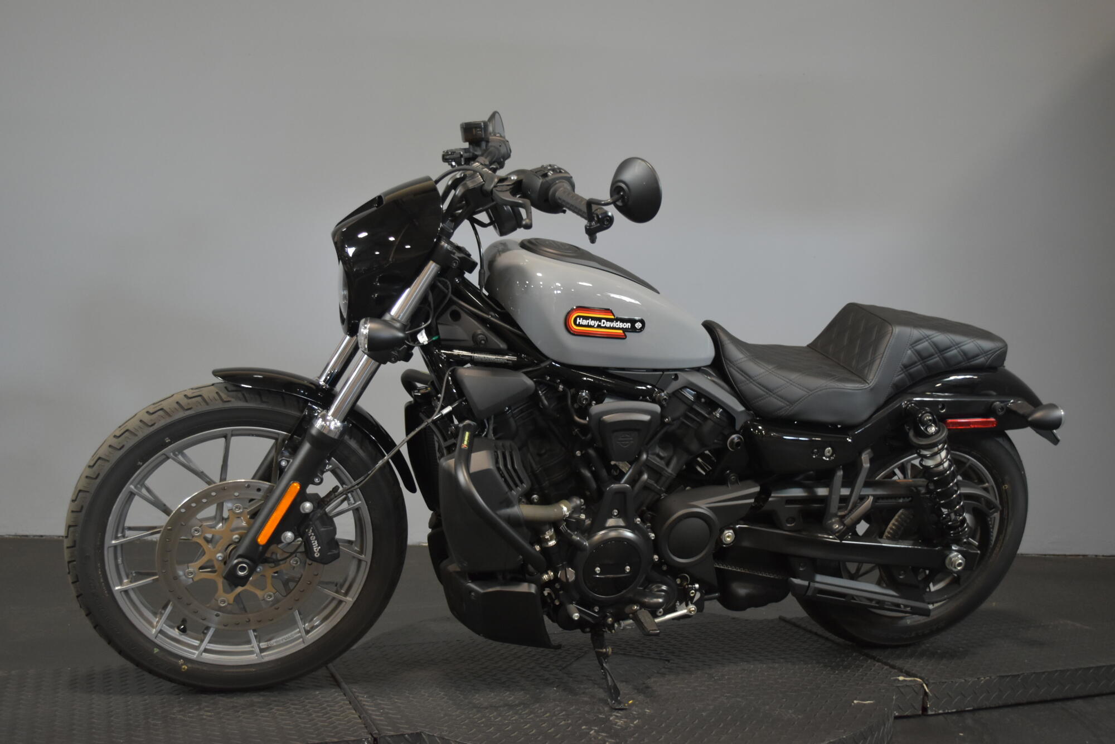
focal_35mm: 39
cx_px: 558
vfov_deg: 34.2
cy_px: 372
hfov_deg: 49.5
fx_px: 1208
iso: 1100
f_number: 4.2
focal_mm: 26
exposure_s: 1/30
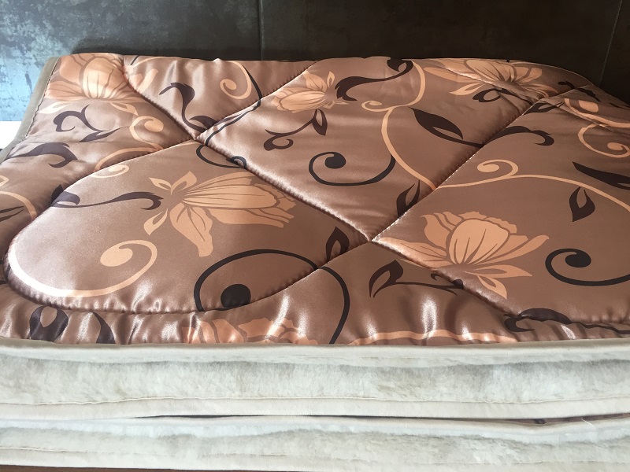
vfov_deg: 48.2
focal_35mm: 29
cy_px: 236
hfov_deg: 61.7
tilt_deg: -30.8
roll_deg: +0.2
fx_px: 528
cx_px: 315
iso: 80
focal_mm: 4.15
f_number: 2.2
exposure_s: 1/33
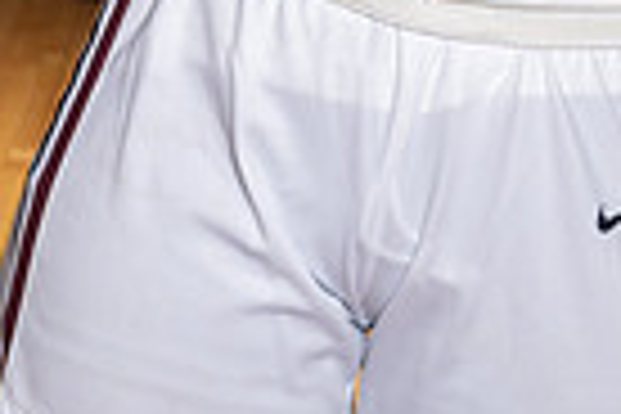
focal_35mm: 212
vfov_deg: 6.2
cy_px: -531
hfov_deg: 9.7
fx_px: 3657
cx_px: 477
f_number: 8
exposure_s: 1/250
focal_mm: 65
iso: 640
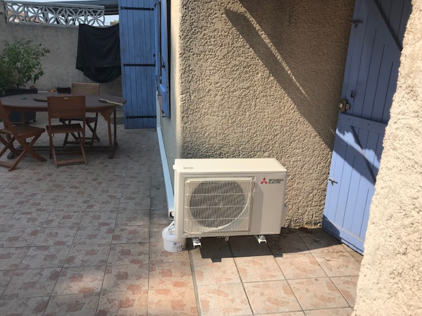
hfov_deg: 61.7
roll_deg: -2.8
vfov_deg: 48.2
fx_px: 353
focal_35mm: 29
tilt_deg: -18.0
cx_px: 214
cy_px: 163
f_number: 1.8
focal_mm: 3.99
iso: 20
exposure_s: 1/2740
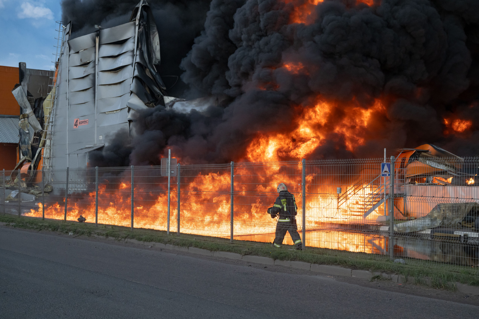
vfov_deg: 27.5
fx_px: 652
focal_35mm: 49
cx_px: 240
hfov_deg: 40.3
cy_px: 160
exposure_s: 1/2500
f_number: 6.3
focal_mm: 49
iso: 2000
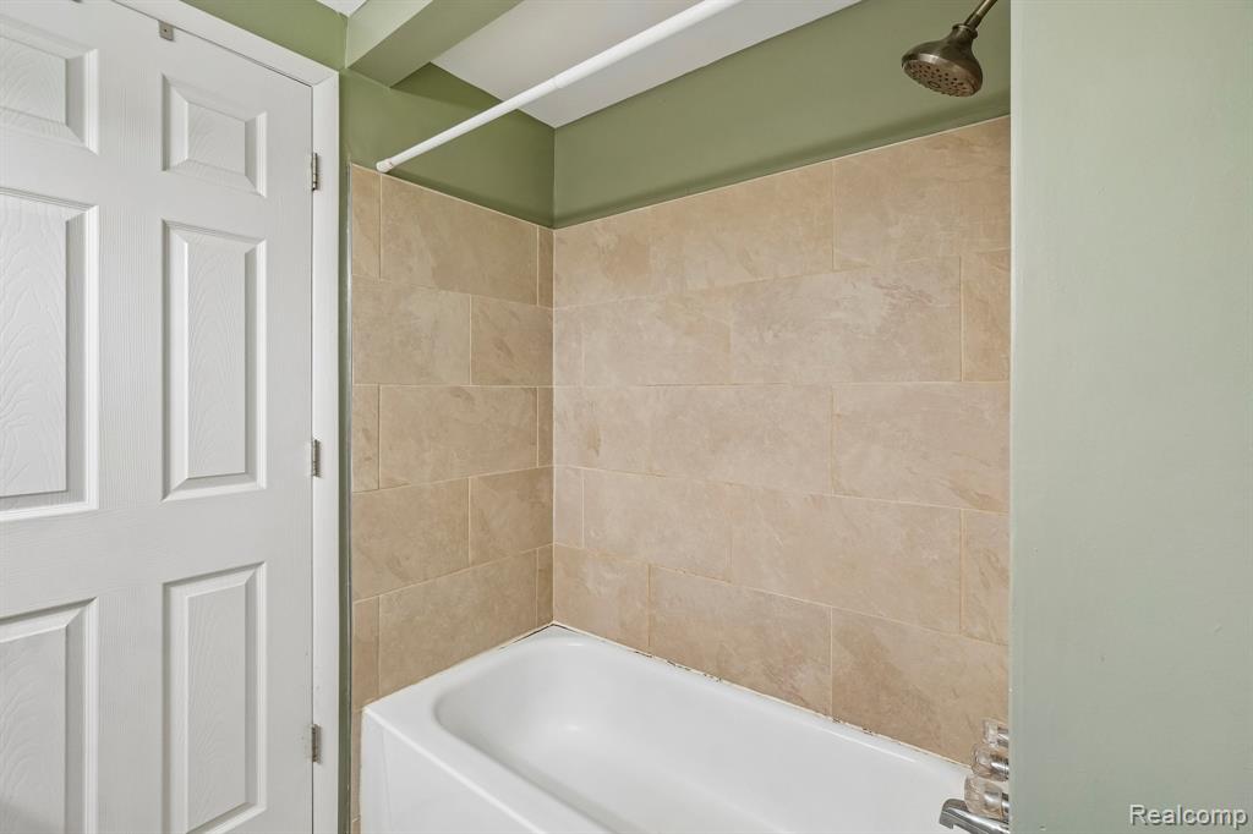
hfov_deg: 100.4
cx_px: 626
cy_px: 417
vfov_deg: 77.3
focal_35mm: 15
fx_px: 522
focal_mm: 10
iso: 400
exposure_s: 1/15
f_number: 8
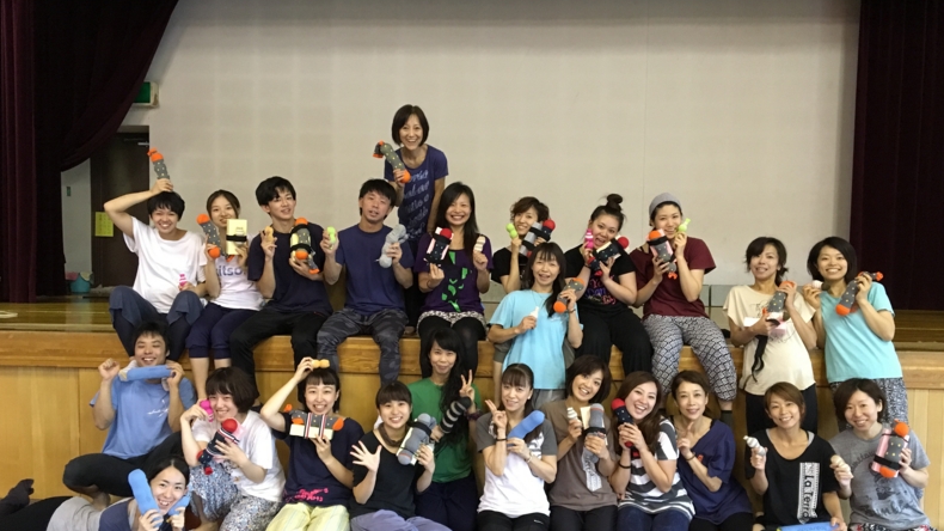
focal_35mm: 32
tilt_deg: -1.9
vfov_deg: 36.6
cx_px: 471
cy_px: 298
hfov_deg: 61.0
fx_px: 801
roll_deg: -0.8
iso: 250
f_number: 2.2
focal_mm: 4.15
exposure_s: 1/15
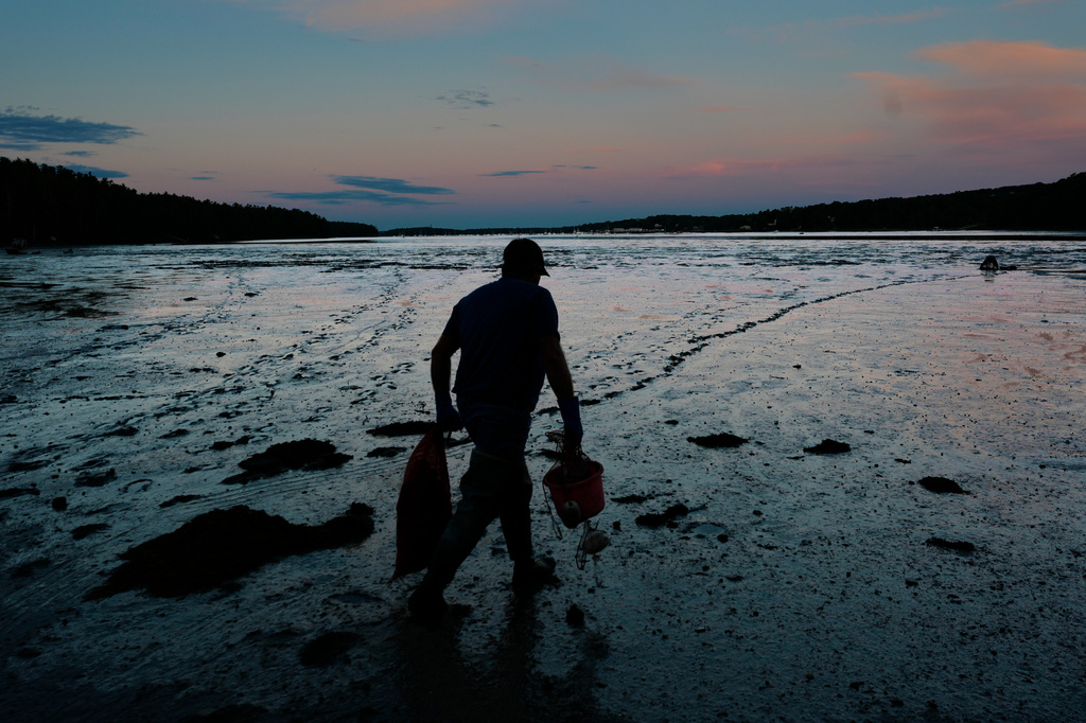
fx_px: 875
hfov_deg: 63.7
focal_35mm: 29
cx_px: 543
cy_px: 362
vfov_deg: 44.9
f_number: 5.6
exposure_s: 1/100
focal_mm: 29
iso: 200
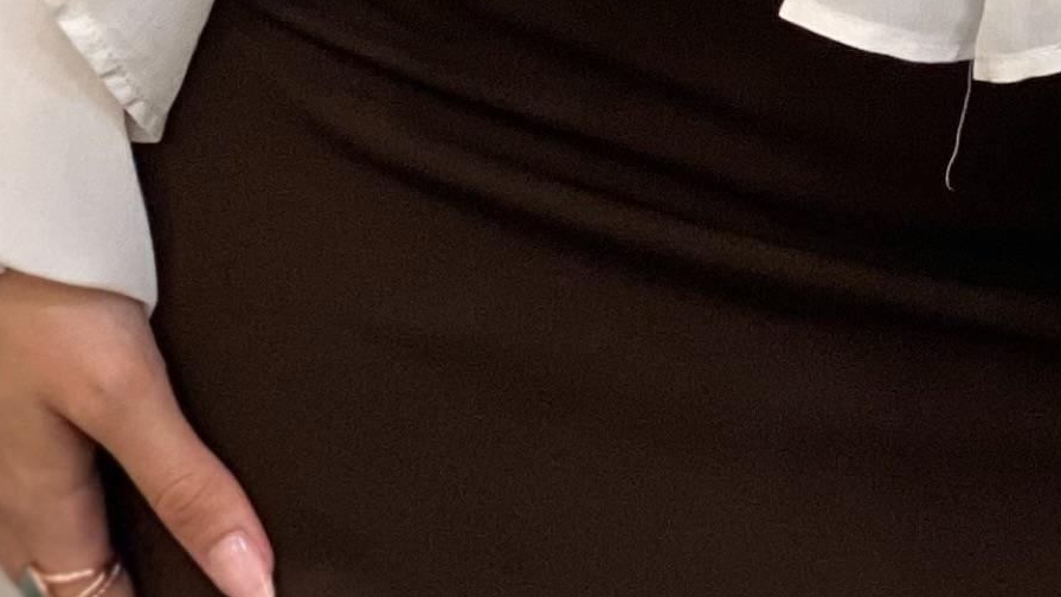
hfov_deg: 8.4
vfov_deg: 4.6
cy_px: -1116
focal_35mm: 255
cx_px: 1177
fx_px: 7174
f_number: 2
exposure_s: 1/100
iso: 80
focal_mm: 6
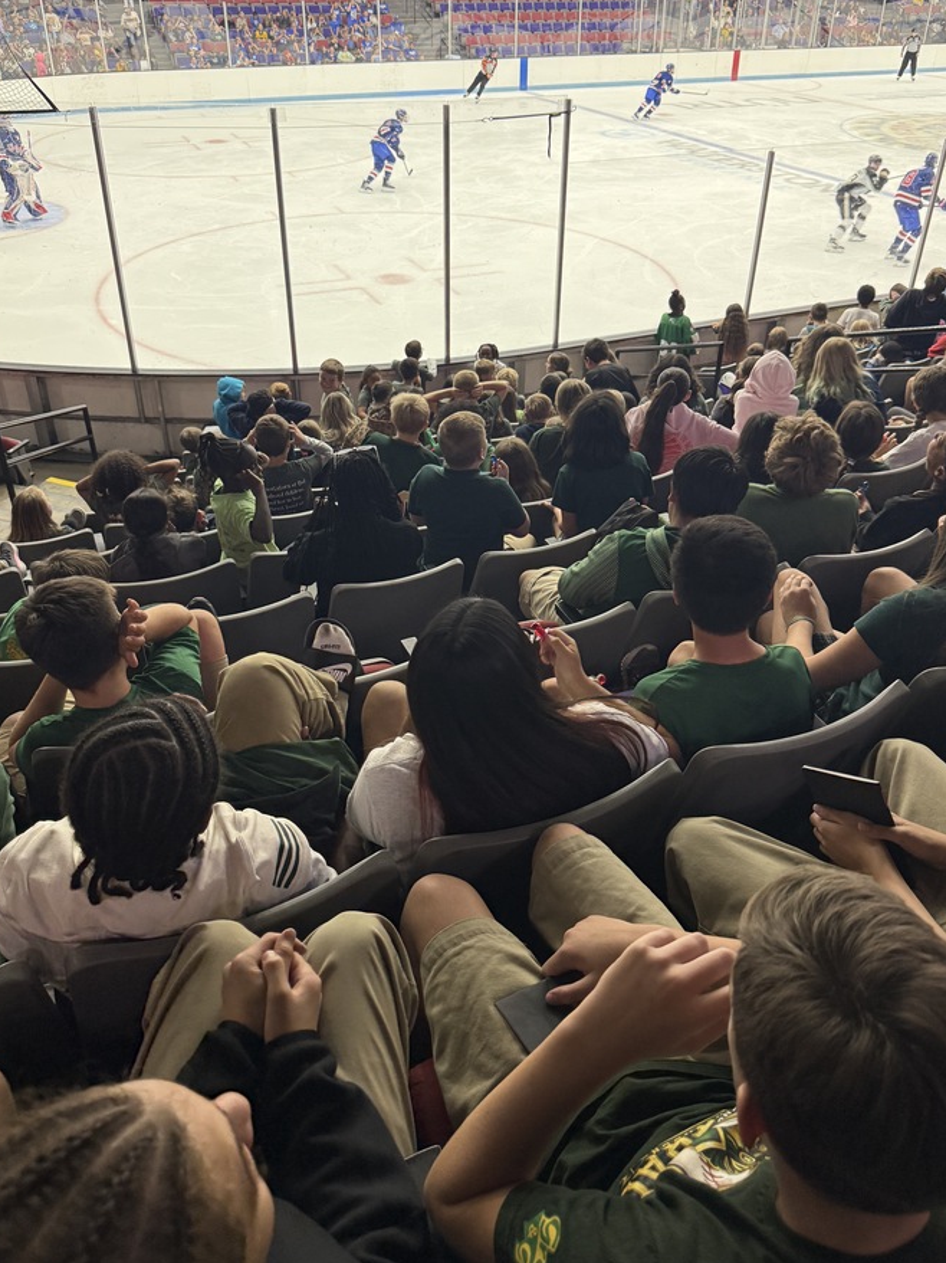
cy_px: 544
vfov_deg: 63.2
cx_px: 466
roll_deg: -2.1
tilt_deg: -30.5
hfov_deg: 49.7
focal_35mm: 28
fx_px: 1021
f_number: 1.78
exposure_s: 1/120
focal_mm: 6.76
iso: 200
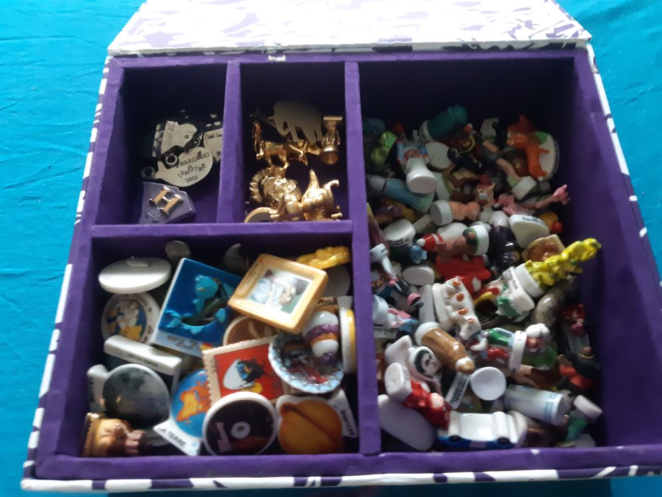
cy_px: 248
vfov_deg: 53.1
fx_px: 497
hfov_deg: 67.3
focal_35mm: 26
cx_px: 331
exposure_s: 1/20
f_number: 1.7
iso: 500
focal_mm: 3.93
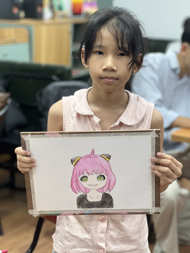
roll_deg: -2.8
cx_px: 95
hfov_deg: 19.1
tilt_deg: -13.6
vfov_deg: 25.3
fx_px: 563
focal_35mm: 77
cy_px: 126
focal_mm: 9
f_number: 2.8
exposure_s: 1/33
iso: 125
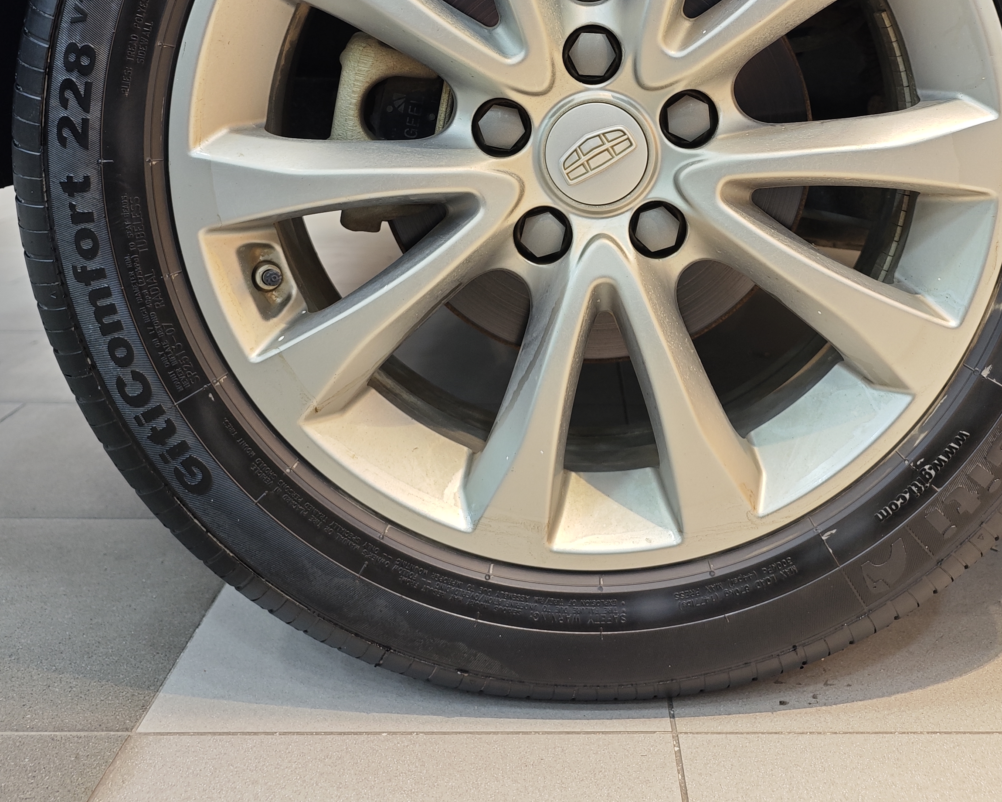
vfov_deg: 36.1
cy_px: 163
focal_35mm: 40
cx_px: 594
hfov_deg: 45.6
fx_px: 1186
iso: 200
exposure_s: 1/48.3
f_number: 1.9
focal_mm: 8.7
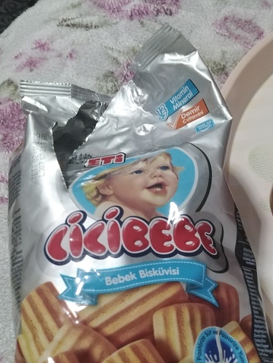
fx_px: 525
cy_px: 242
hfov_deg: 29.1
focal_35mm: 50
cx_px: 152
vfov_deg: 37.7
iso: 390
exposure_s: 1/30
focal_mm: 3.62
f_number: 1.8
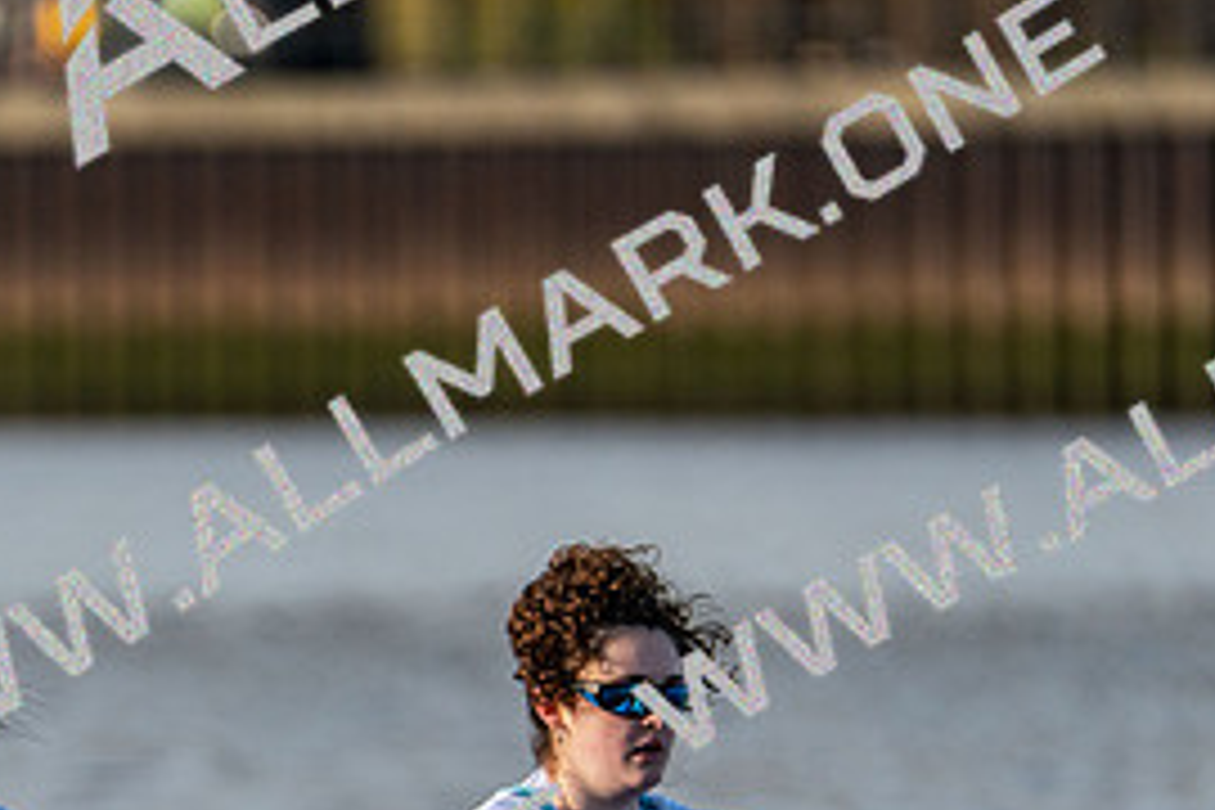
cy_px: 826
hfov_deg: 1.6
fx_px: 43568
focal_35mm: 1291
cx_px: 306
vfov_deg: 1.1
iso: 800
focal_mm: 600
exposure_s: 1/2000
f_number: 6.3
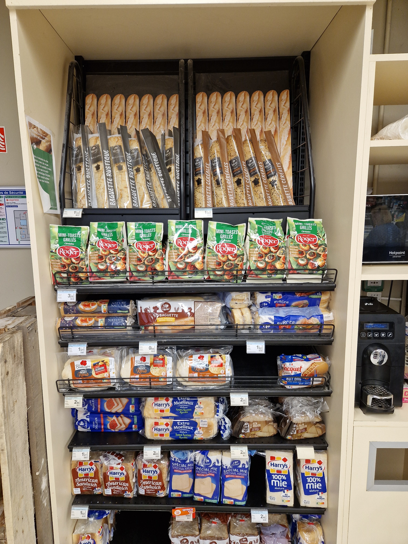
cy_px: 272
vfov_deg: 73.9
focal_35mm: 23
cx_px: 204
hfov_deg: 58.9
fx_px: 361
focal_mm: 5.4
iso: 50
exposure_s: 1/127
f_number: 1.8
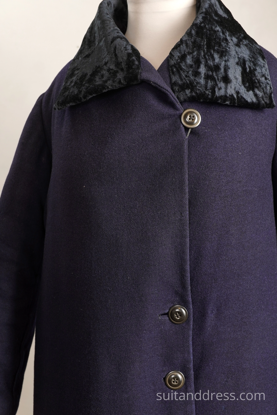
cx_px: 138
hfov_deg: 28.1
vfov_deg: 41.1
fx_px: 554
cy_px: 208
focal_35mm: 48
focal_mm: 32
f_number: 5.6
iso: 400
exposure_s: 1/40
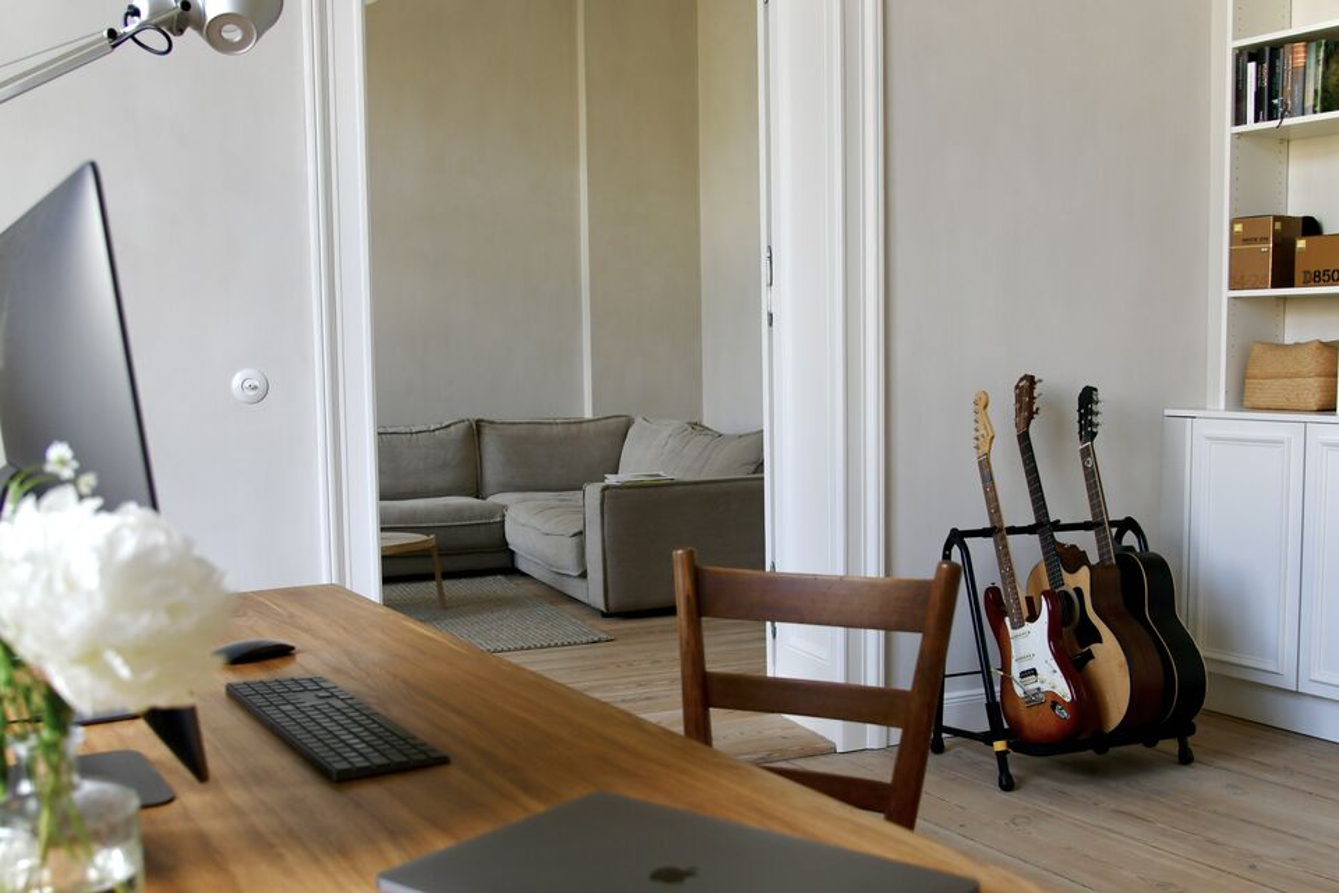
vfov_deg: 53.1
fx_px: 893
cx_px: 670
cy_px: 446
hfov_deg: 73.7
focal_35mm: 24
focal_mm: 24
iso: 500
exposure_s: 1/250
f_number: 4
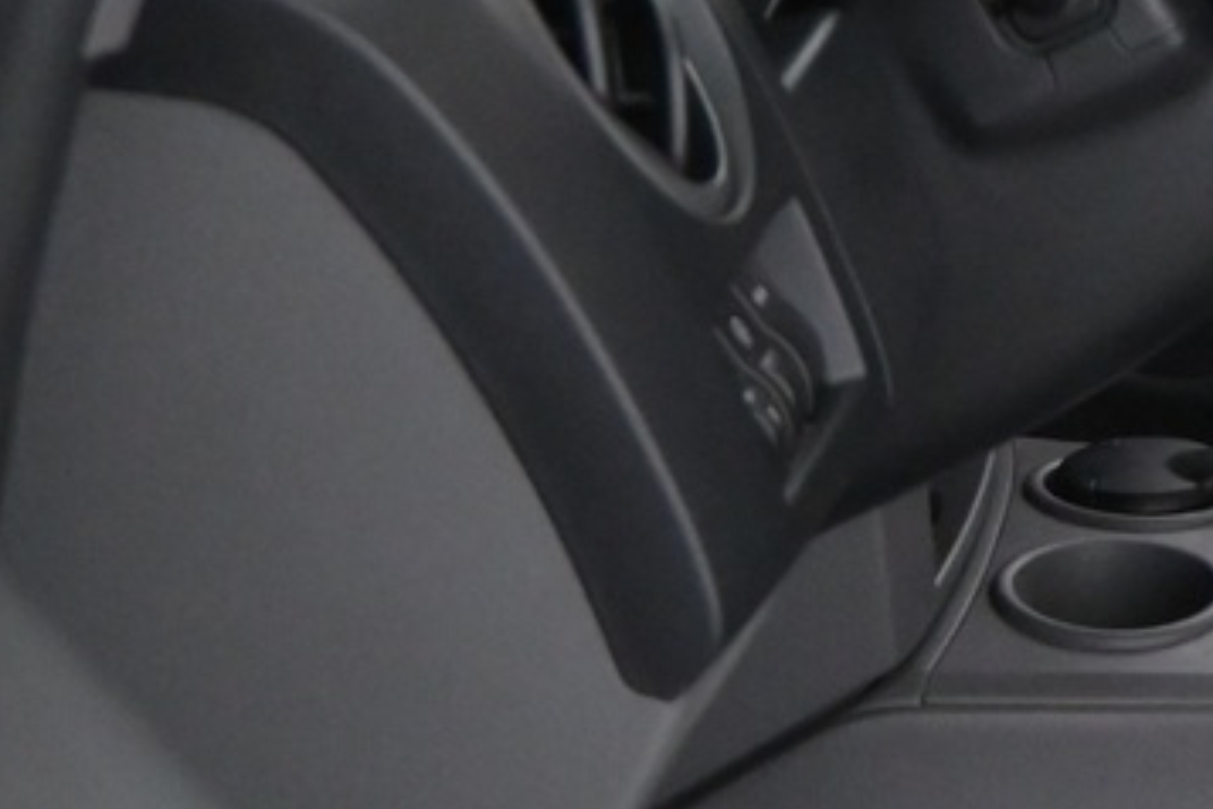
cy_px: 306
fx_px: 3672
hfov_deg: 15.3
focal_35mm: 109
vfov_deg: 12.6
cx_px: 2392
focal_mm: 16
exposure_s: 1/50
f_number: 3.5
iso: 2500
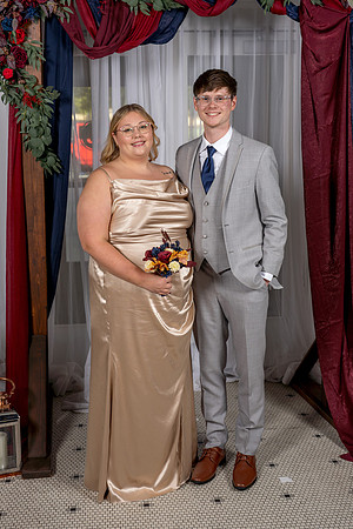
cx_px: 176
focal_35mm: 40
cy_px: 264
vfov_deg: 48.5
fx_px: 588
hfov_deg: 33.4
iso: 100
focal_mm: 40
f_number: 5
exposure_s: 1/160
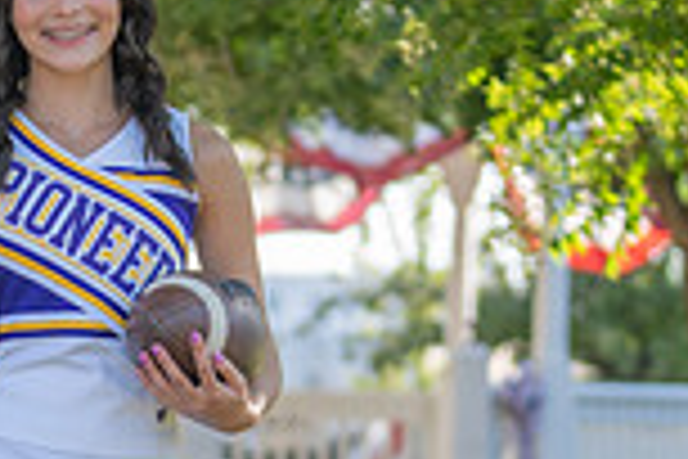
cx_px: 87
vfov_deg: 4.3
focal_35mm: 316
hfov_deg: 6.5
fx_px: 6039
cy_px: 408
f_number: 2.8
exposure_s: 1/320
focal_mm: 70
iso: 100
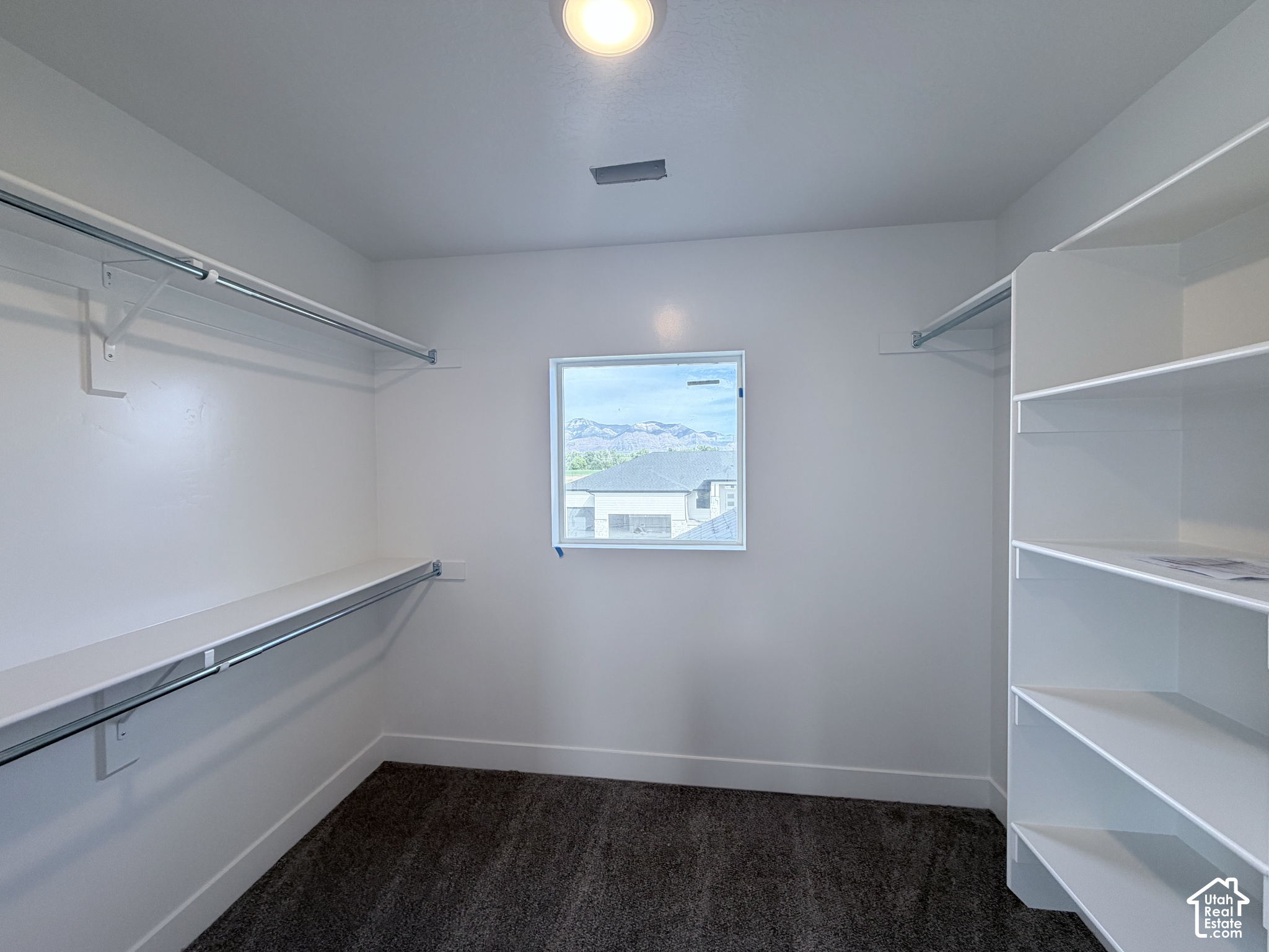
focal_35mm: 14
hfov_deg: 102.1
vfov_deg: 85.7
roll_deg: +0.6
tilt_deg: -1.6
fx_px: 513
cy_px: 476
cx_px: 634
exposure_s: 1/120
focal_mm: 2.22
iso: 80
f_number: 2.2
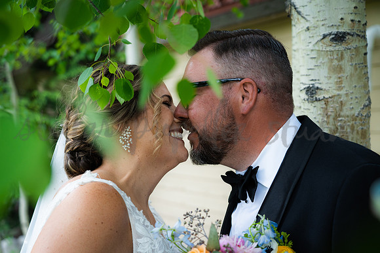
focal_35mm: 52
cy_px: 126
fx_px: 549
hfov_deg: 38.2
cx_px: 190
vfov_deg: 26.0
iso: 640
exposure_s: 1/500
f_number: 4
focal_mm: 52
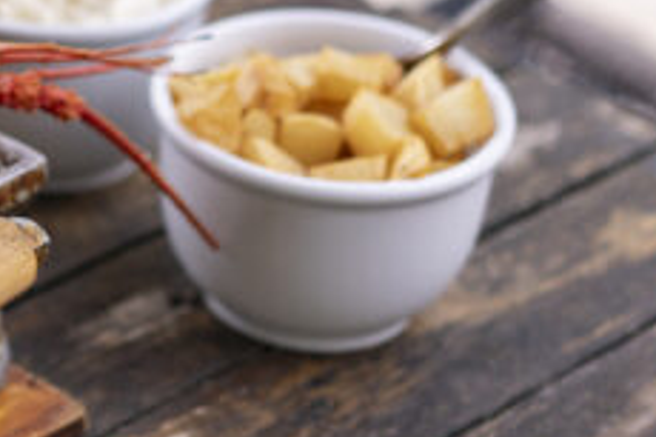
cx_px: -260
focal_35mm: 184
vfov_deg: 7.4
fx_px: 3350
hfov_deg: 10.9
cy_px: 154
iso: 200
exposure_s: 1/250
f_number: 2.2
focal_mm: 55
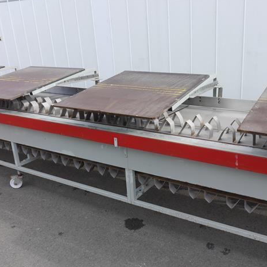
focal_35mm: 34
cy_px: 135
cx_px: 170
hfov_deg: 47.9
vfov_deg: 48.4
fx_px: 297
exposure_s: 1/200
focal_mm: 14
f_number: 5.6
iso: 160
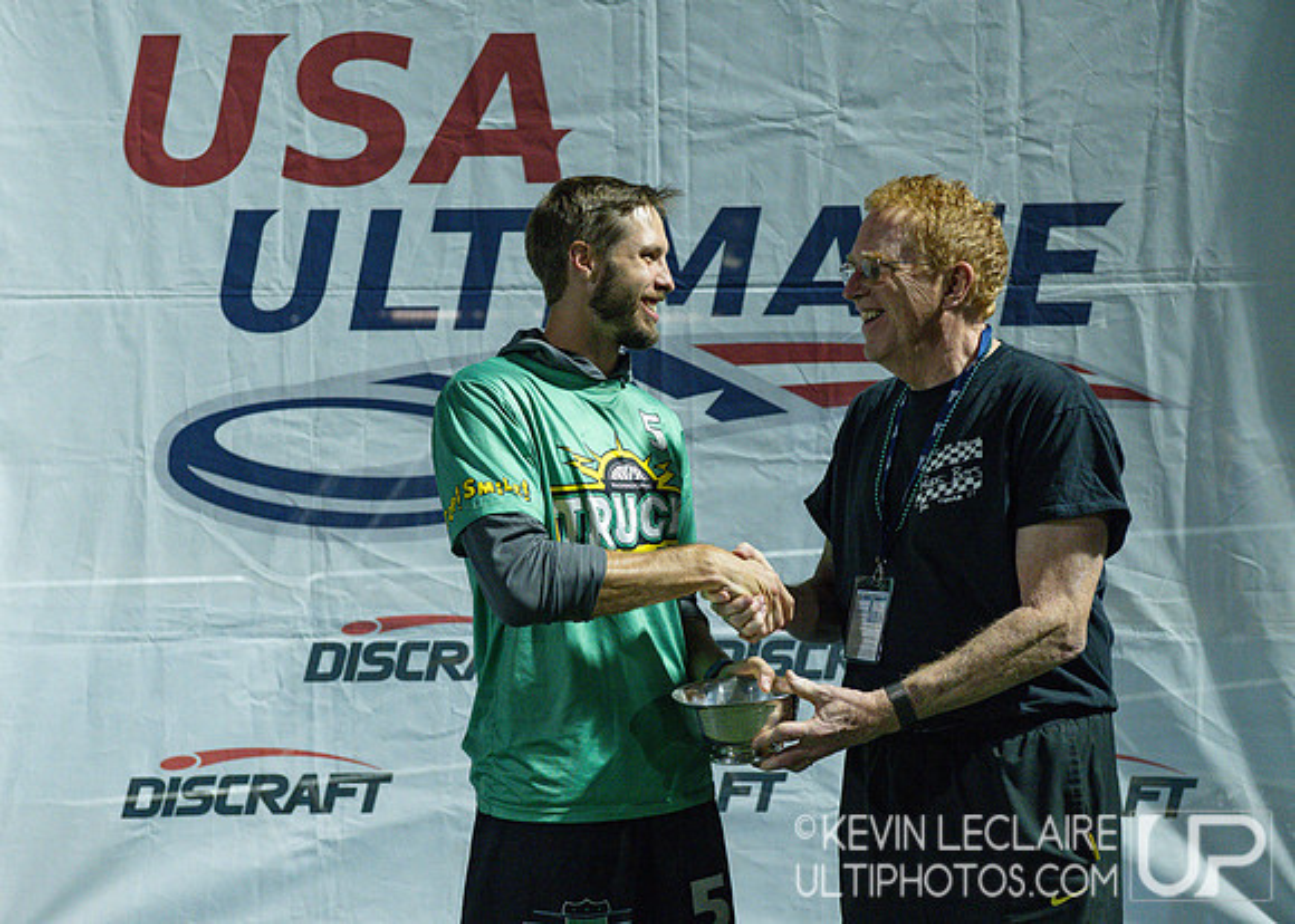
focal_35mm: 63
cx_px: 601
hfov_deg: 31.3
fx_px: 2312
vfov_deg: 22.6
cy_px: 462
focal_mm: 60
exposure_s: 1/320
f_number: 4
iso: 6400
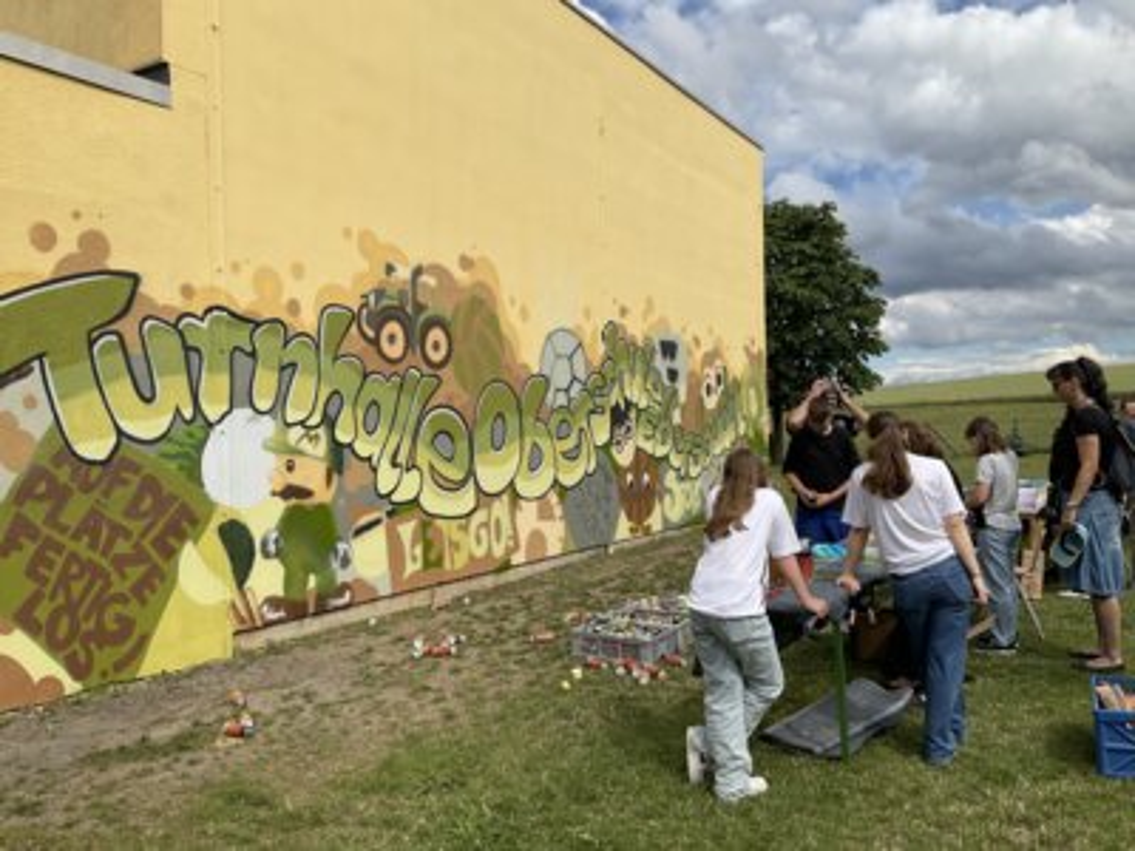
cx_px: 568
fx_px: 951
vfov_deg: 48.2
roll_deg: +0.8
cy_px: 426
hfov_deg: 61.7
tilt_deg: +0.2
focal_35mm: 29
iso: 16
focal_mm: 3
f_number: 1.8
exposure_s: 1/2538
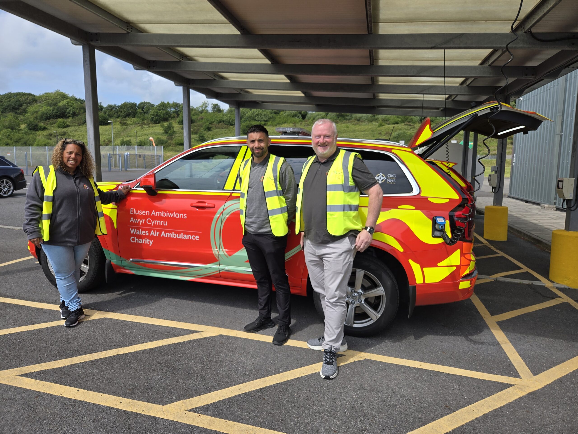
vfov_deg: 58.9
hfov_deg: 73.9
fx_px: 384
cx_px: 289
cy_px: 217
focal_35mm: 23
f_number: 1.8
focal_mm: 5.4
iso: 40
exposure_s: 1/2921
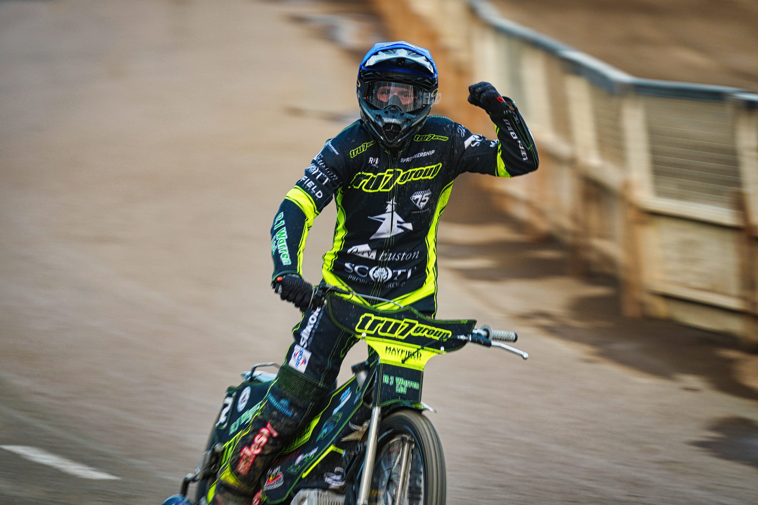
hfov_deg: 8.6
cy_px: 252
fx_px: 5012
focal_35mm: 238
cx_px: 379
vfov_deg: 5.8
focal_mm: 238
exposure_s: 1/60
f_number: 4
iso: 200
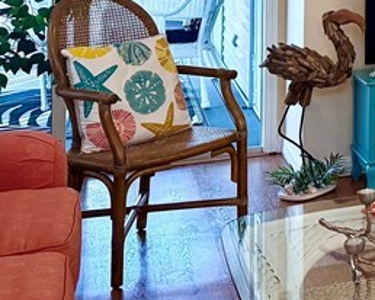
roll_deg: -0.3
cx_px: 717
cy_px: -124
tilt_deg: +0.4
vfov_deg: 15.5
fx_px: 1031
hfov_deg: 16.5
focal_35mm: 93
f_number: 1.78
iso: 200
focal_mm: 6.76
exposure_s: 1/183
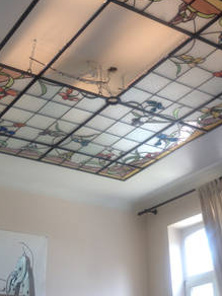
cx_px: 130
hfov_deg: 24.4
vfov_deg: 31.6
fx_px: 513
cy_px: 71
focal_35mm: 60
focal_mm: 4.28
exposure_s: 1/40
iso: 64
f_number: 2.4
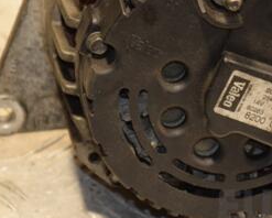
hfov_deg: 6.2
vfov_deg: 4.9
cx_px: 198
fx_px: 2530
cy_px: 59
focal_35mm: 314
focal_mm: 92
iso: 800
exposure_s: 1/100
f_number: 5.6
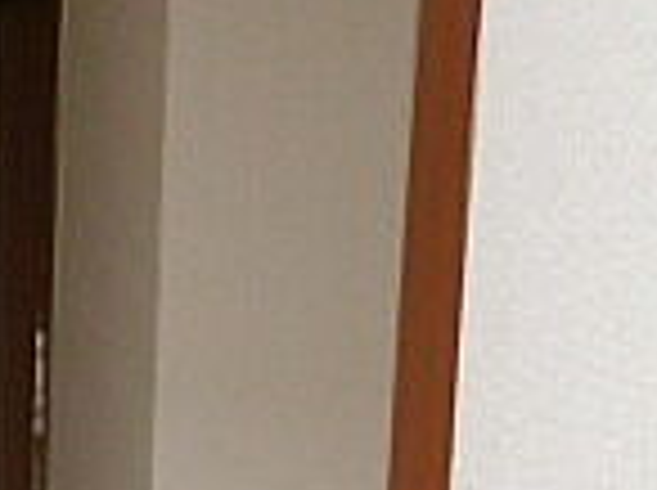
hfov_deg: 16.8
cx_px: -450
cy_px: 958
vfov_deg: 12.9
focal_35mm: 101
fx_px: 1914
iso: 125
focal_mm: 4
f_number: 3
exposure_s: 1/100
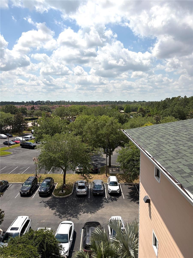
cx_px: 96
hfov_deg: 53.1
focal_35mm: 26
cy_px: 129
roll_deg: +0.0
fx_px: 193
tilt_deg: -6.6
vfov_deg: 67.3
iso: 50
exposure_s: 1/6993
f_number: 1.6
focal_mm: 5.96
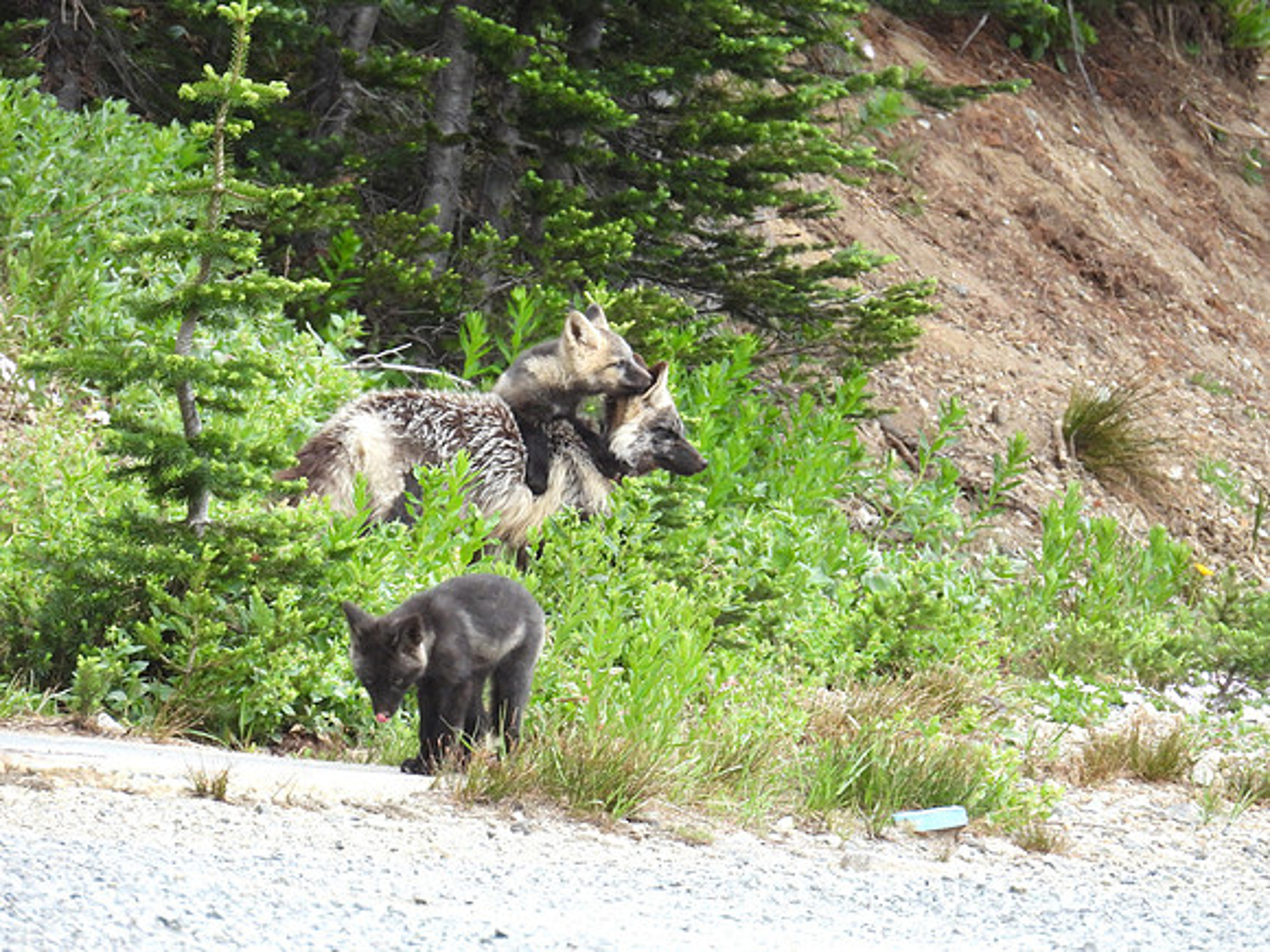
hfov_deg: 1.7
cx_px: 635
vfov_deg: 1.2
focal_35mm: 1200
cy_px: 476
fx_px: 44026
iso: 400
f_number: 6.3
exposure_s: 1/320
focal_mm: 214
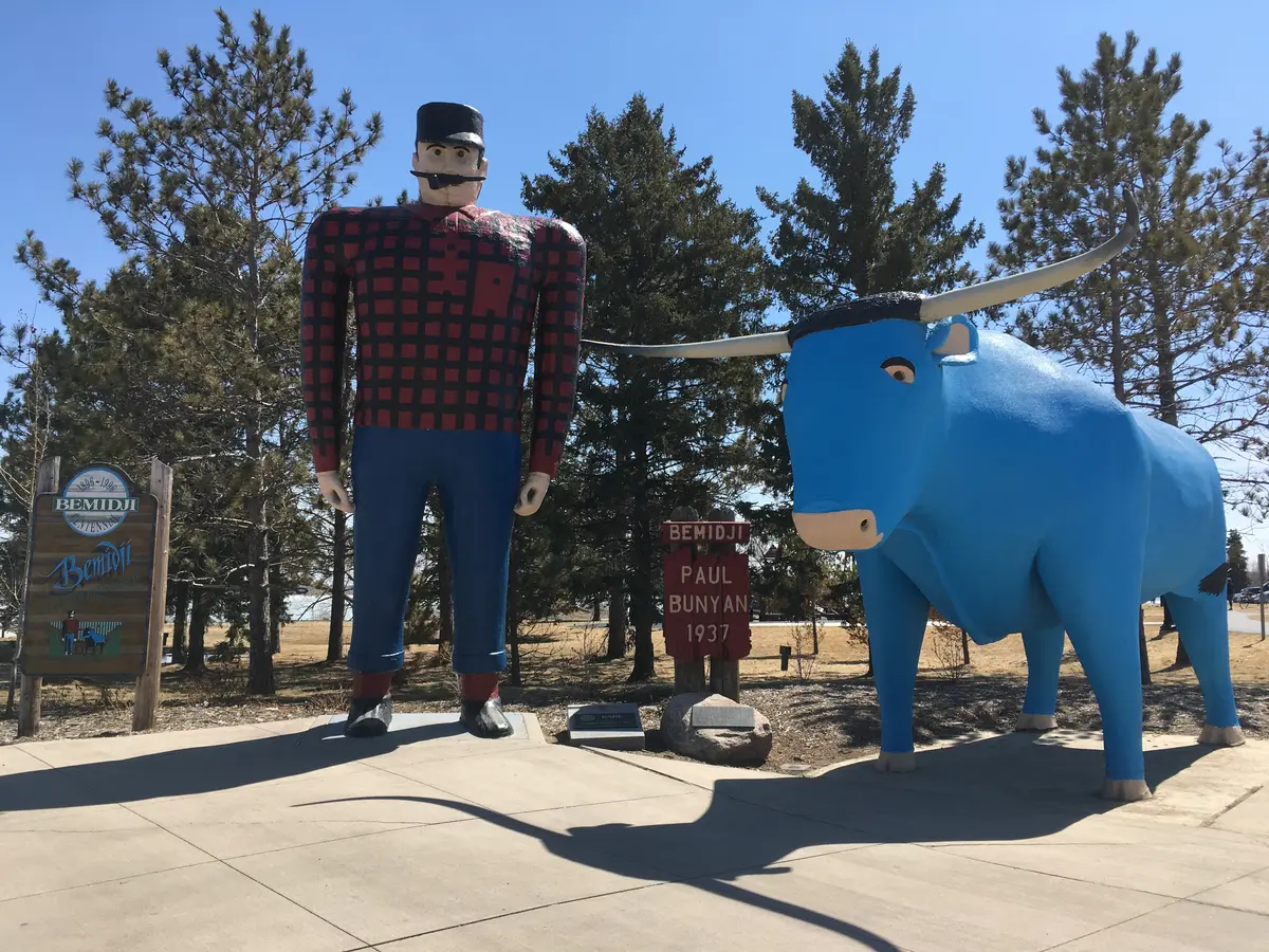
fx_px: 1063
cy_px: 476
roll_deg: -2.4
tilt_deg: +6.0
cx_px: 634
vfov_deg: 48.2
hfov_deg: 61.7
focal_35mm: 29
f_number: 2.2
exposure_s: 1/1399
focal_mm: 4.15
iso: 25
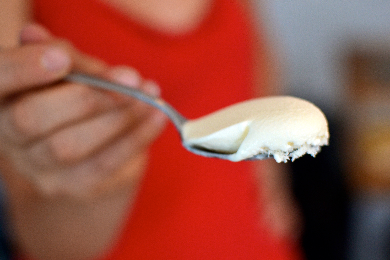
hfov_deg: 37.9
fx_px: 569
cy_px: 130
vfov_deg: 25.8
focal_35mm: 52
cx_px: 195
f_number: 2.5
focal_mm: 35
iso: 400
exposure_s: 1/400
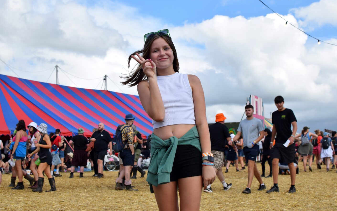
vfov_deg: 23.7
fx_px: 501
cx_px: 168
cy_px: 97
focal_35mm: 55
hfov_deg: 37.2
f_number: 7.1
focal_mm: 35
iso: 400
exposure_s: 1/2000
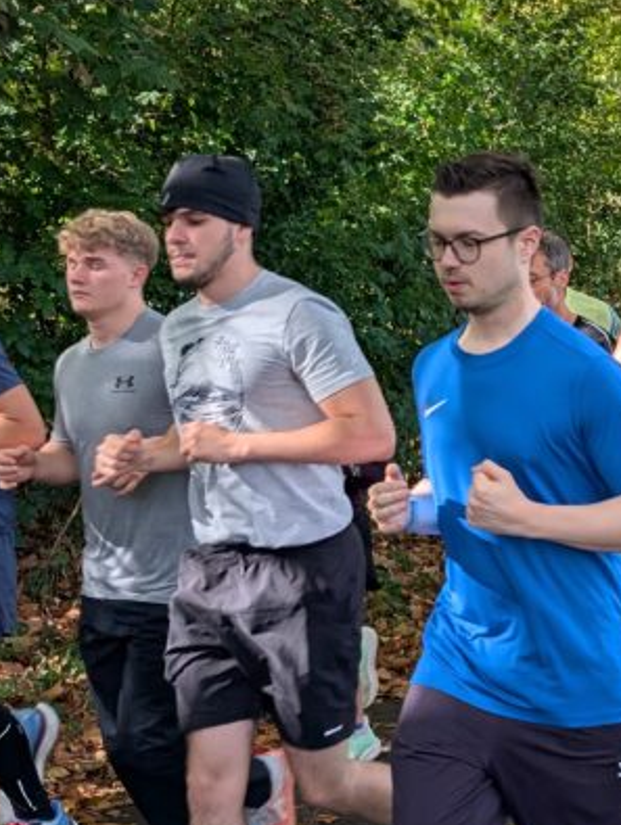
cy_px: 351
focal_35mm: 62
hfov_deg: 23.0
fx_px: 1481
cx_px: 569
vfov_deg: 31.1
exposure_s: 1/274
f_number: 1.68
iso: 22
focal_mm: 6.9
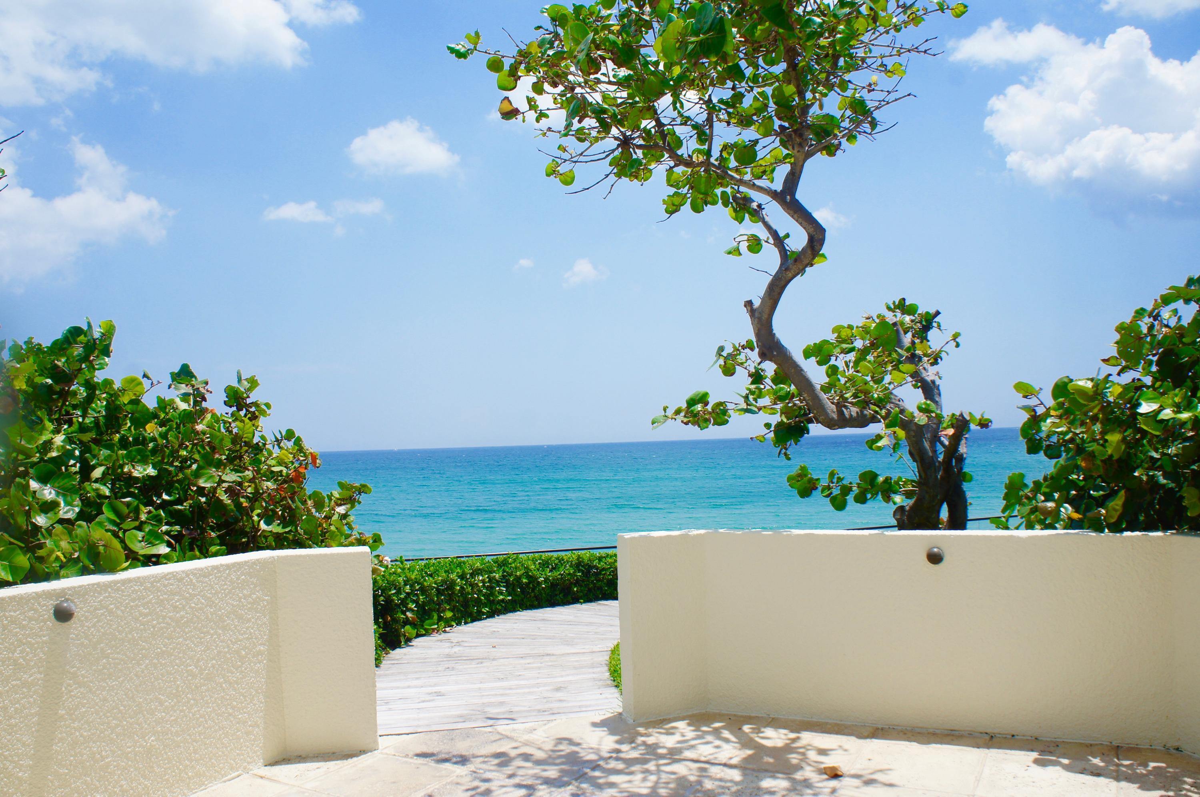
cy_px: 398
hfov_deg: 67.4
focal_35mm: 27
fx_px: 899
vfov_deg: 47.8
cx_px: 600
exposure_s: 1/320
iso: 200
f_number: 13
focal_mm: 18
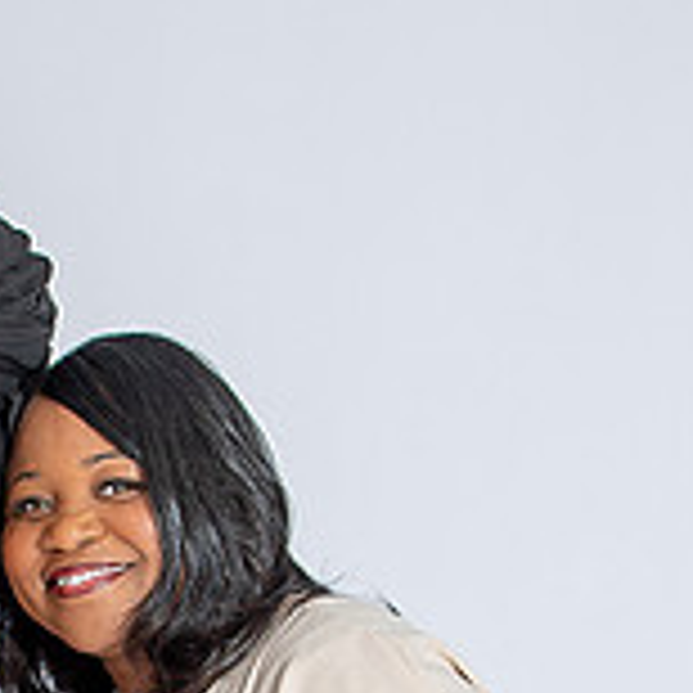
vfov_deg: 8.8
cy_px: 773
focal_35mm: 196
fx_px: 4439
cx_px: 31
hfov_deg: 8.9
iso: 100
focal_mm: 35
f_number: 3.2
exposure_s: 1/250
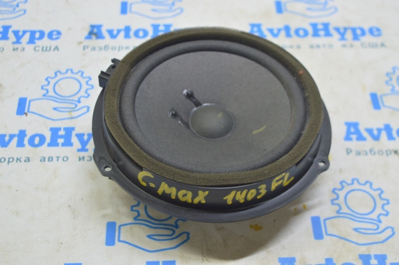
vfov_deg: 22.6
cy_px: 132
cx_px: 200
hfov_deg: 33.4
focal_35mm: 60
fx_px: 664
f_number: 5.6
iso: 400
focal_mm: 40
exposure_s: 1/20
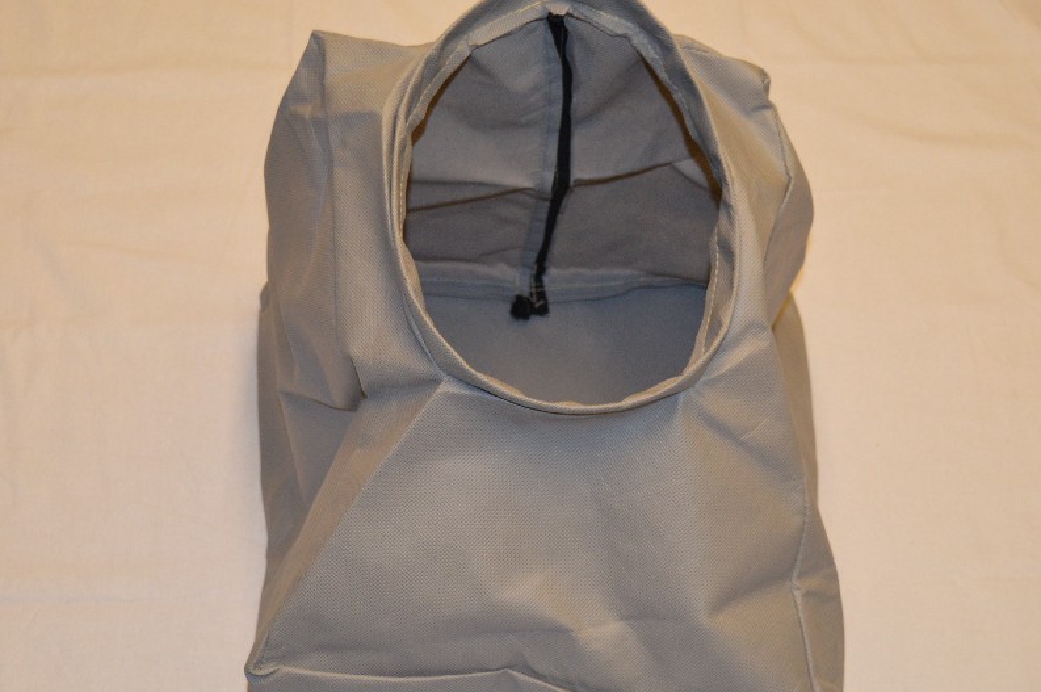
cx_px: 557
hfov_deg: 28.2
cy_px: 410
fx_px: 2071
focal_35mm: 72
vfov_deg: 19.0
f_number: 4.5
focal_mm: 35
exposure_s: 1/60
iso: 720
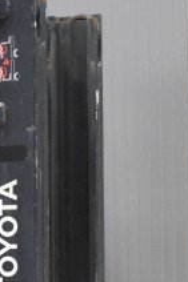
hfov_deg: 7.1
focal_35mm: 187
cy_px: 295
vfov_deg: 10.9
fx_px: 1467
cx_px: -191
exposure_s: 1/40
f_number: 4.5
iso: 1250
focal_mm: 22
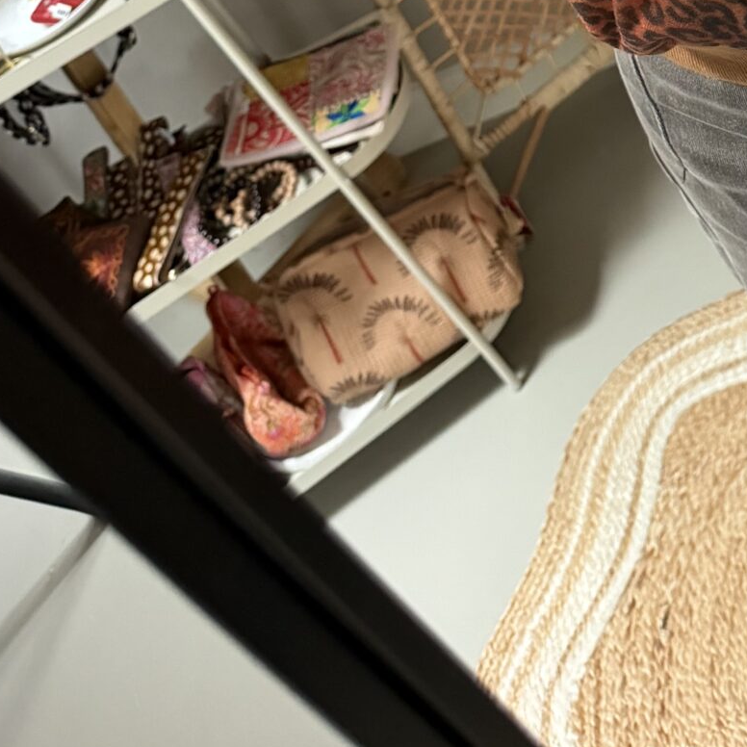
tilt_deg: -45.2
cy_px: -475
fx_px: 1709
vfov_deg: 20.0
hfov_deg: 23.1
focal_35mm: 70
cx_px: 835
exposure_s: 1/36
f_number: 1.78
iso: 1000
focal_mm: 6.76
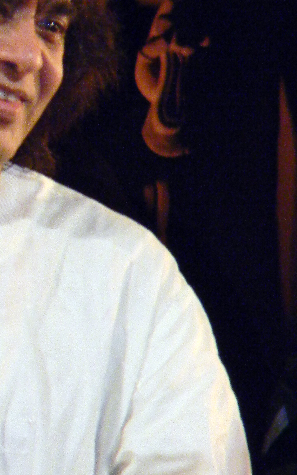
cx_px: -72
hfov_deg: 1.6
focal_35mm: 808
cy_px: 286
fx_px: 10462
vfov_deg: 2.6
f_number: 5.4
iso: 294
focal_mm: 60.7
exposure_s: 1/60
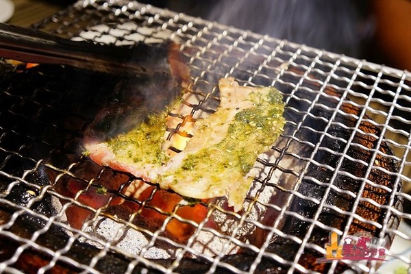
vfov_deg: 29.9
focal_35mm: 45
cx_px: 206
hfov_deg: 43.6
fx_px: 514
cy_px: 137
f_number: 4
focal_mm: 30
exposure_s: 1/60
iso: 800
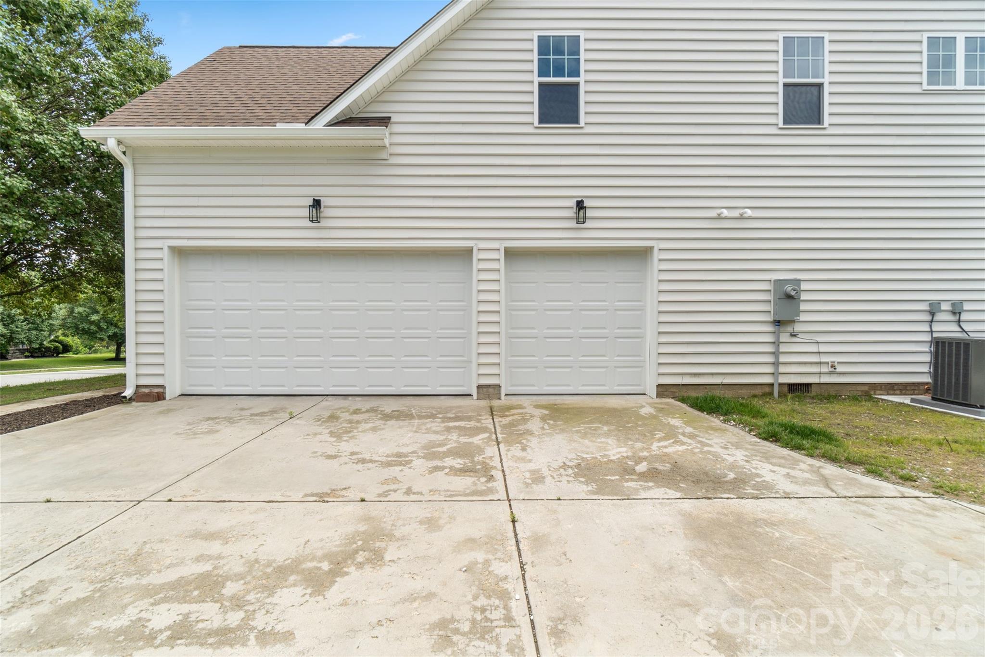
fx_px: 410
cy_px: 328
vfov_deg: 77.3
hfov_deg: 100.4
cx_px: 492
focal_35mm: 15
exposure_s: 1/400
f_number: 7.1
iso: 100
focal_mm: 10
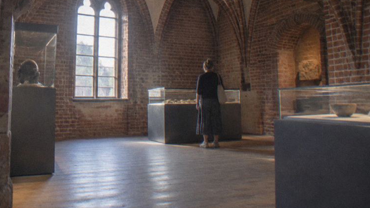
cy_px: 63
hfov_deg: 41.8
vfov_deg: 24.3
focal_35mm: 49
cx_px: 142
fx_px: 481
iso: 320
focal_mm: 35
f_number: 10
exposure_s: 1/100
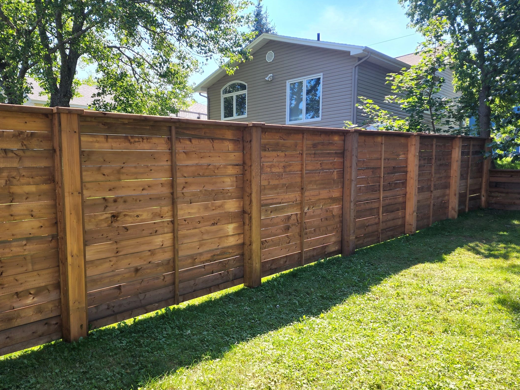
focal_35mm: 28
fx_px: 421
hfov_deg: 63.4
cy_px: 234
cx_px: 248
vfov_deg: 49.4
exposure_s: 1/217
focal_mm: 6.4
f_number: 1.8
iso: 12
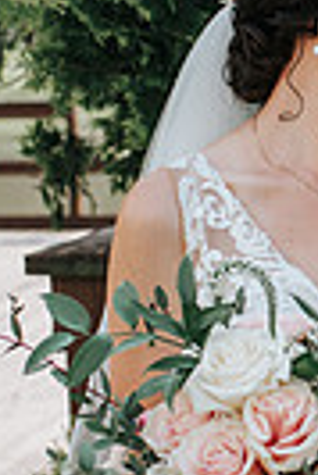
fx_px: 1559
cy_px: 232
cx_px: 486
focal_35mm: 118
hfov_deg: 11.2
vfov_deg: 17.3
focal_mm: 35
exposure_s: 1/640
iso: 125
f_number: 3.2
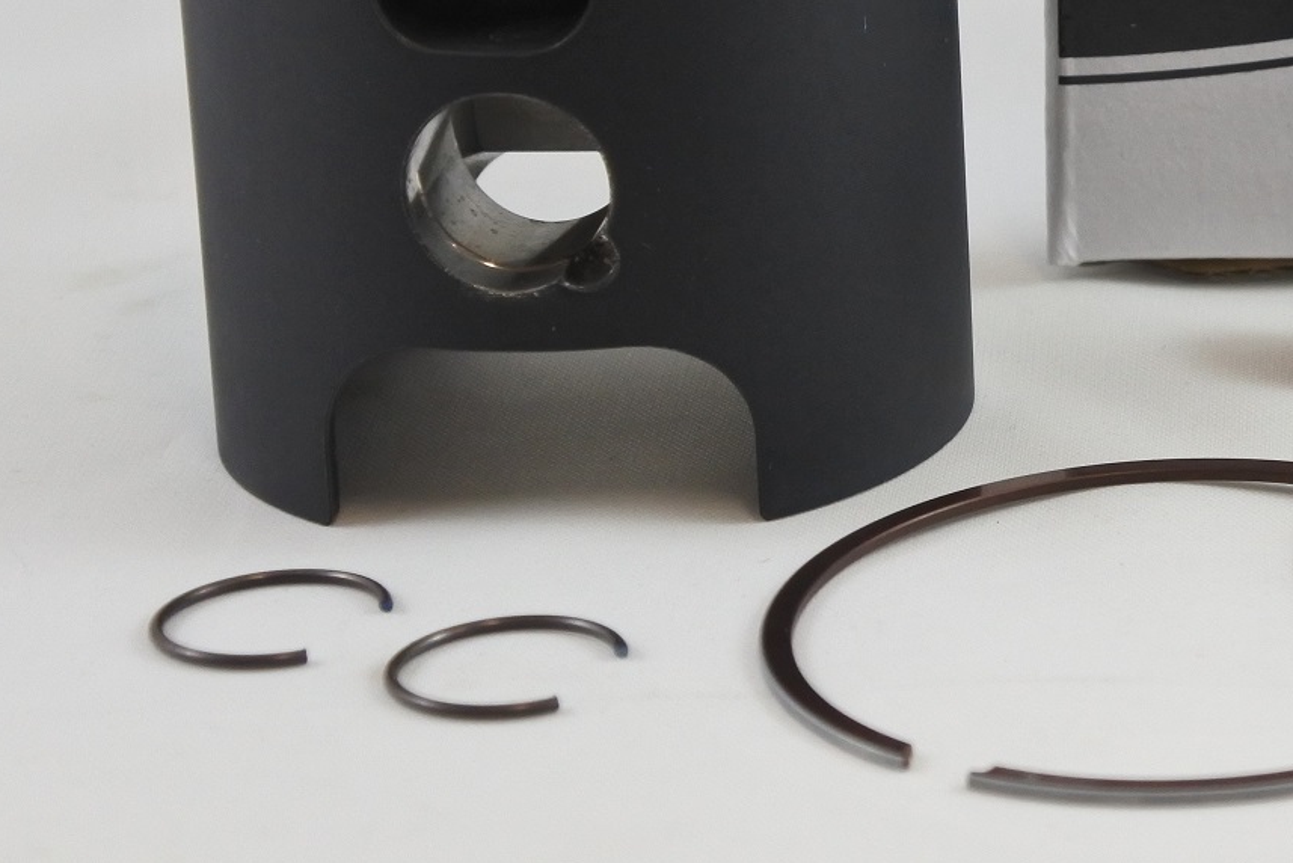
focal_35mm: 128
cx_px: 1083
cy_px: 3
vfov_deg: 10.6
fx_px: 4599
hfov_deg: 15.9
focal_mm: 22.3
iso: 500
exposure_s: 1/125
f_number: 4.8
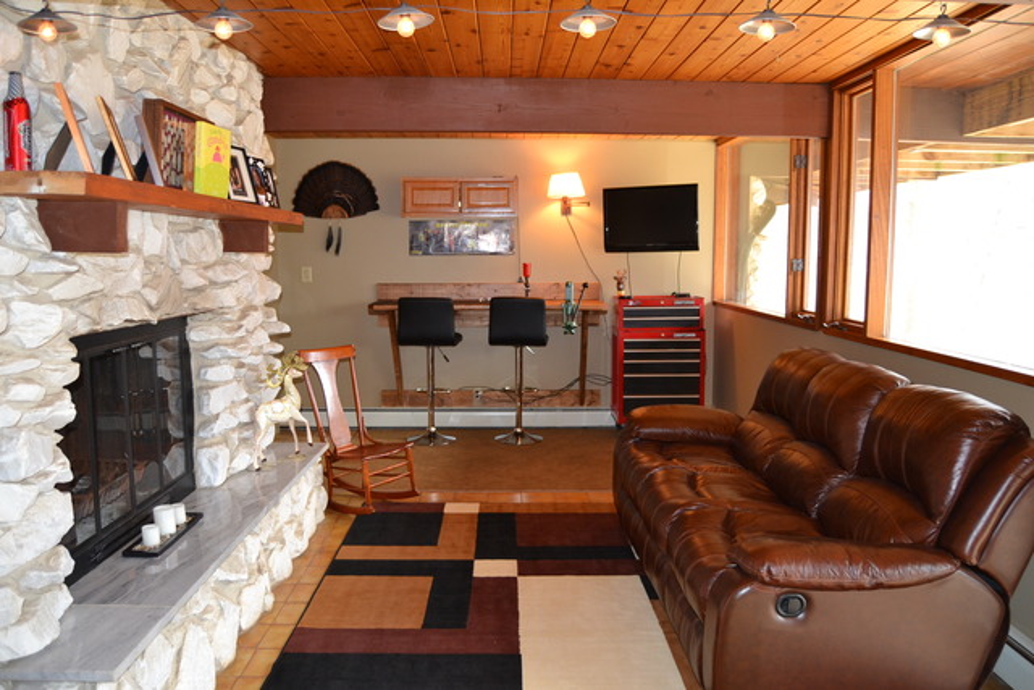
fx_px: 776
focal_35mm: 27
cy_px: 345
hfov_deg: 67.4
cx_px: 517
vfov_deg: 48.0
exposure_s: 1/60
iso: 640
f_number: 3.5
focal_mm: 18
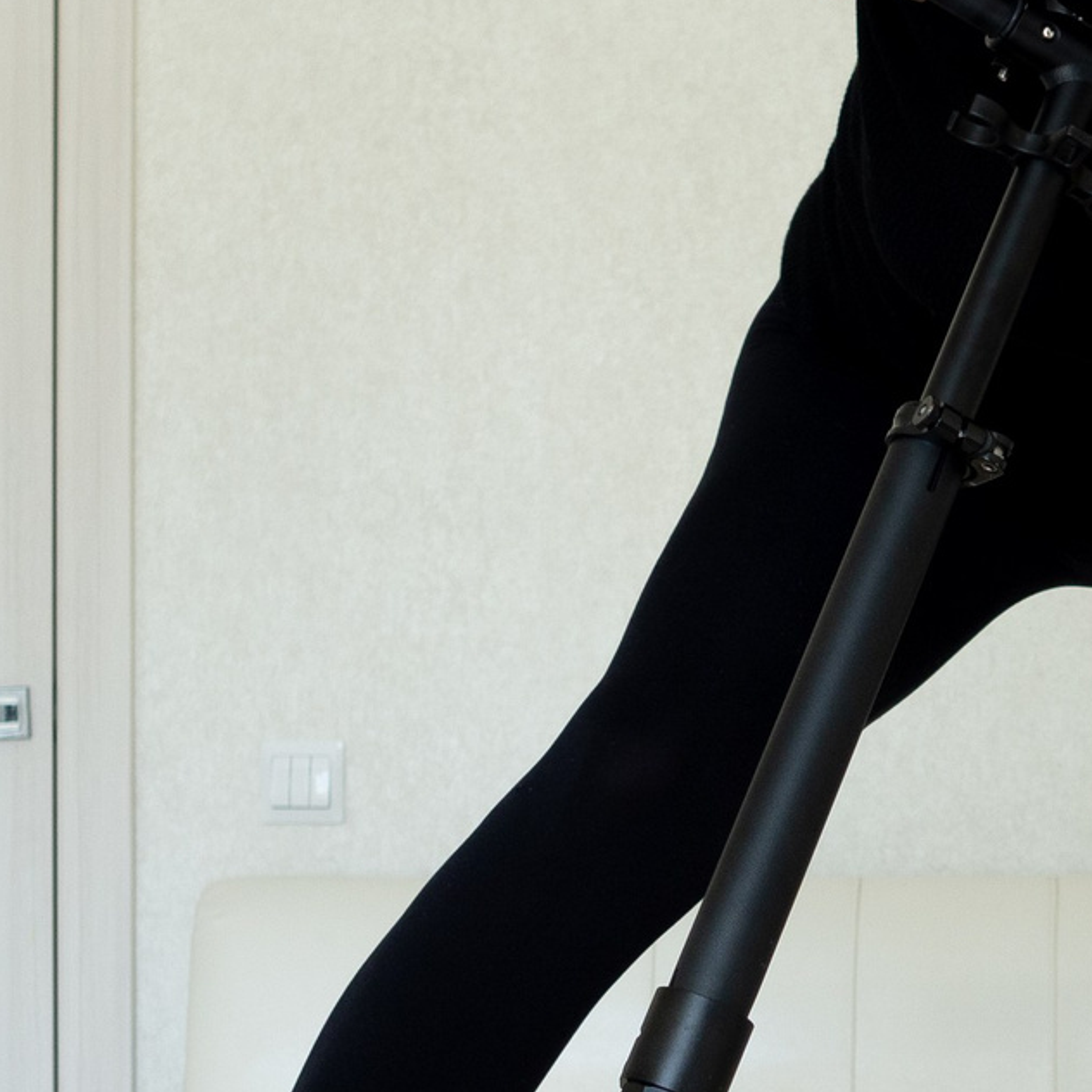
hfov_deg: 19.8
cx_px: 1002
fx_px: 3069
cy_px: 649
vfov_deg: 20.2
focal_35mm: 86
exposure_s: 1/200
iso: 250
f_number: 2.5
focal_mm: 12
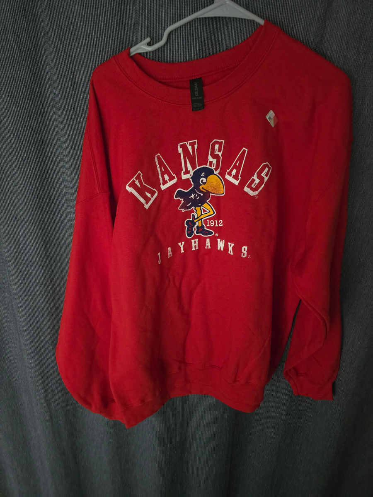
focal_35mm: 23
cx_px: 186
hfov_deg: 58.9
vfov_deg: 73.9
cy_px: 248
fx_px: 330
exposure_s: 1/24
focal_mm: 6.3
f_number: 1.7
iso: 1600
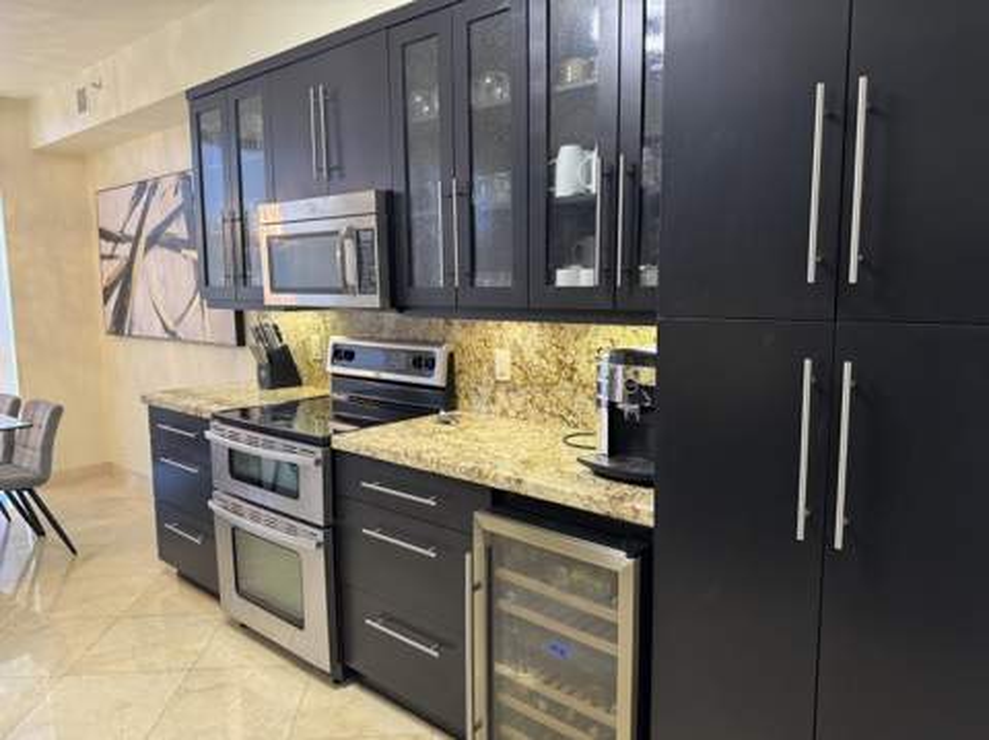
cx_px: 494
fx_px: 685
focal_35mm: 24
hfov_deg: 71.7
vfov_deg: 56.7
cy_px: 370
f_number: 1.78
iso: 200
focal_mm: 6.76
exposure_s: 1/60
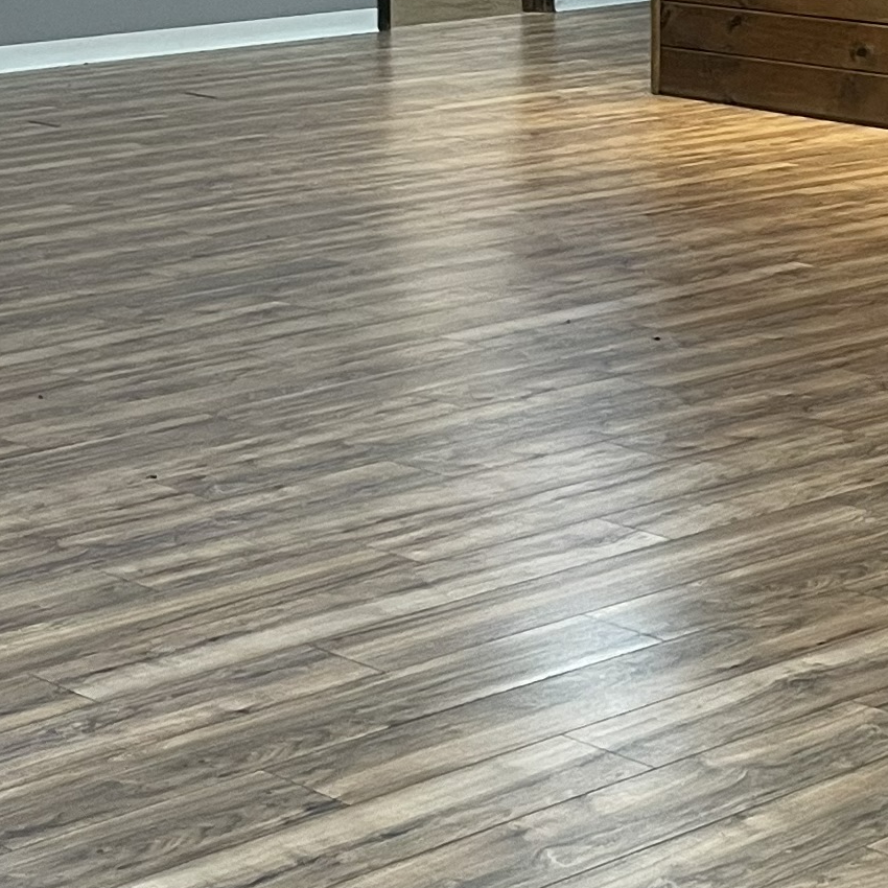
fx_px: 3163
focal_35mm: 109
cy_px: -24
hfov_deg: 16.0
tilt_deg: -6.2
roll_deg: -0.5
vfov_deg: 15.6
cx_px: 430
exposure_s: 1/60
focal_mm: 4.2
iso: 100
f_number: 1.6
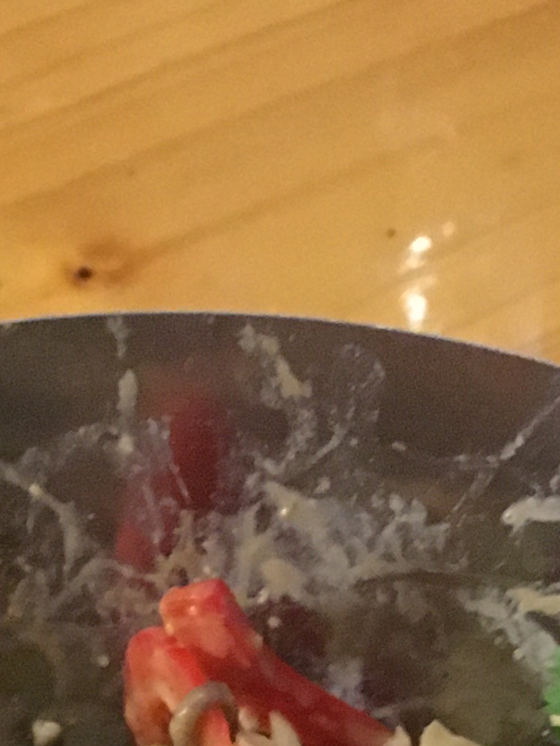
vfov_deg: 13.8
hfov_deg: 12.3
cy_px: 1504
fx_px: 2587
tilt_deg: -73.3
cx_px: 118
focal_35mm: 120
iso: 320
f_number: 2.2
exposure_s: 1/15
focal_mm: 4.15
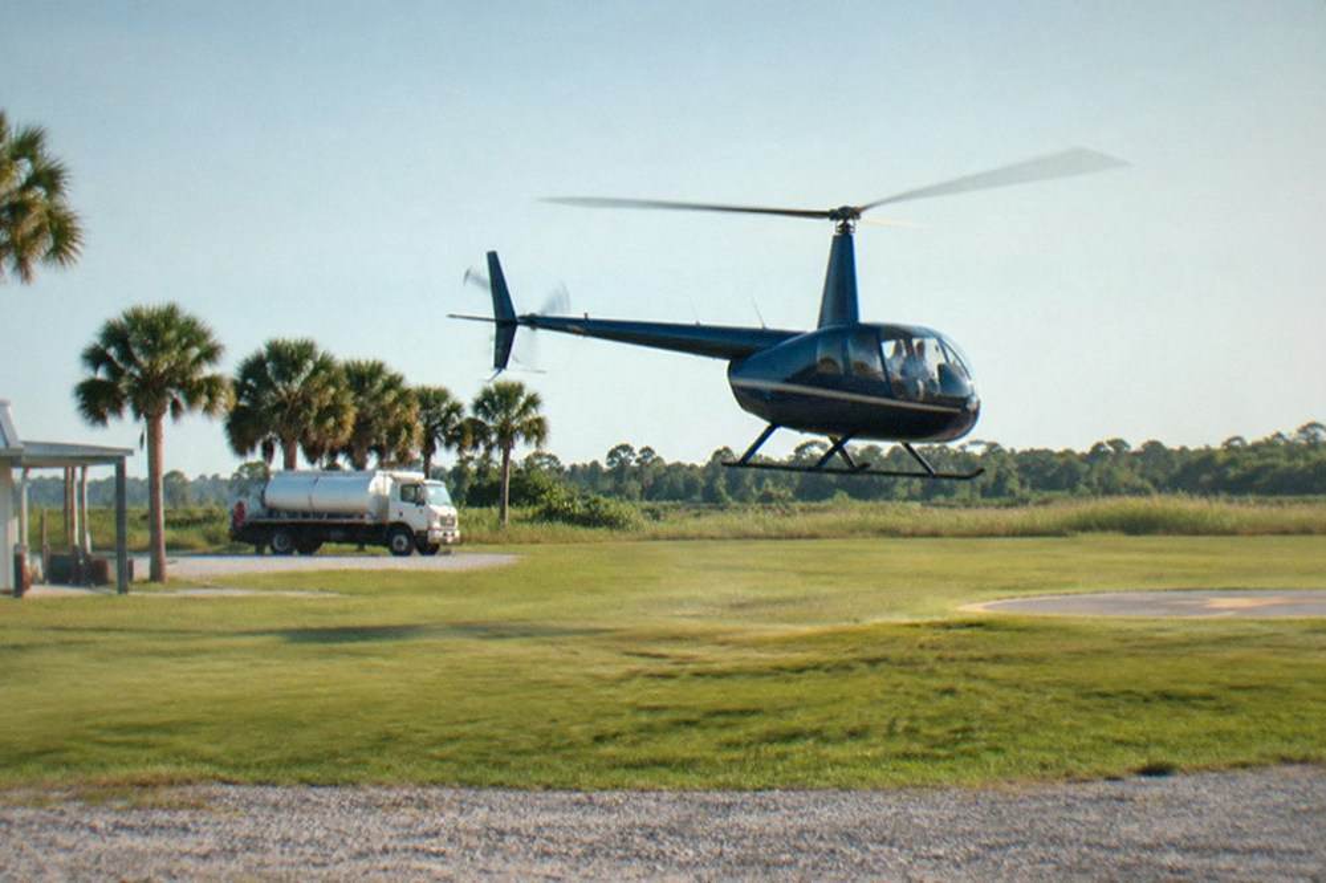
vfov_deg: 37.8
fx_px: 1289
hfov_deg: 54.5
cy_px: 442
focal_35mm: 35
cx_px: 663
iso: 200
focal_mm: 35
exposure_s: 1/640
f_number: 8
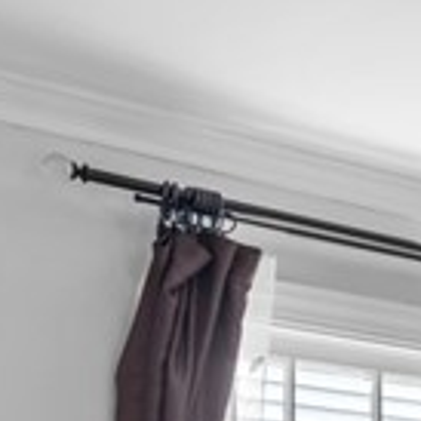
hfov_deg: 13.8
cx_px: 913
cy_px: 690
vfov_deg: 15.5
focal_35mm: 101
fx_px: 1390
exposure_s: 1/3
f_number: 9
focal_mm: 15
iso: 250
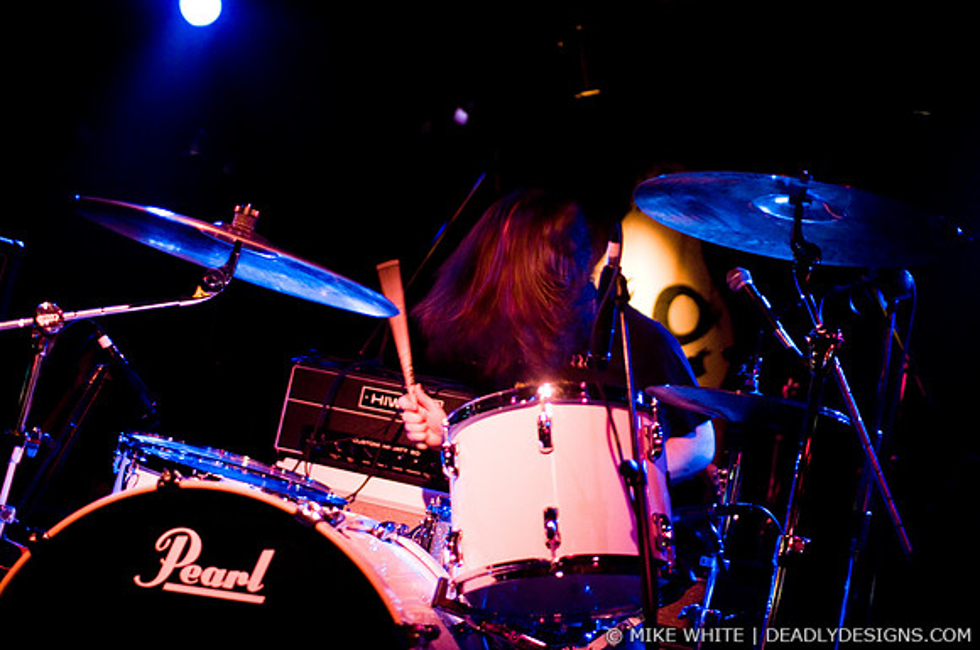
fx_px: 1223
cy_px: 325
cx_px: 490
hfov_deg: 43.7
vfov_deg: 29.8
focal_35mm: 45
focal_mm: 30
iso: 1000
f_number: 1.6
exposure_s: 1/60
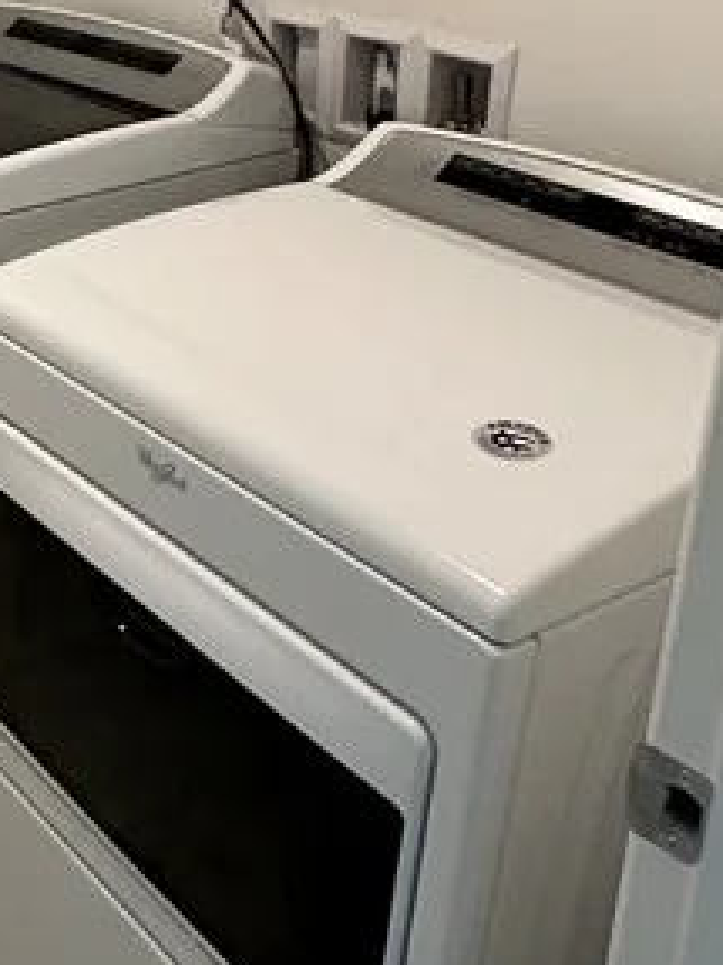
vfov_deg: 37.0
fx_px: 1393
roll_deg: -0.1
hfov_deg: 26.5
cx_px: -98
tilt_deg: -19.5
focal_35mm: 50
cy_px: 202
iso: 250
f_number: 2.2
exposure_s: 1/120
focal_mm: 2.22
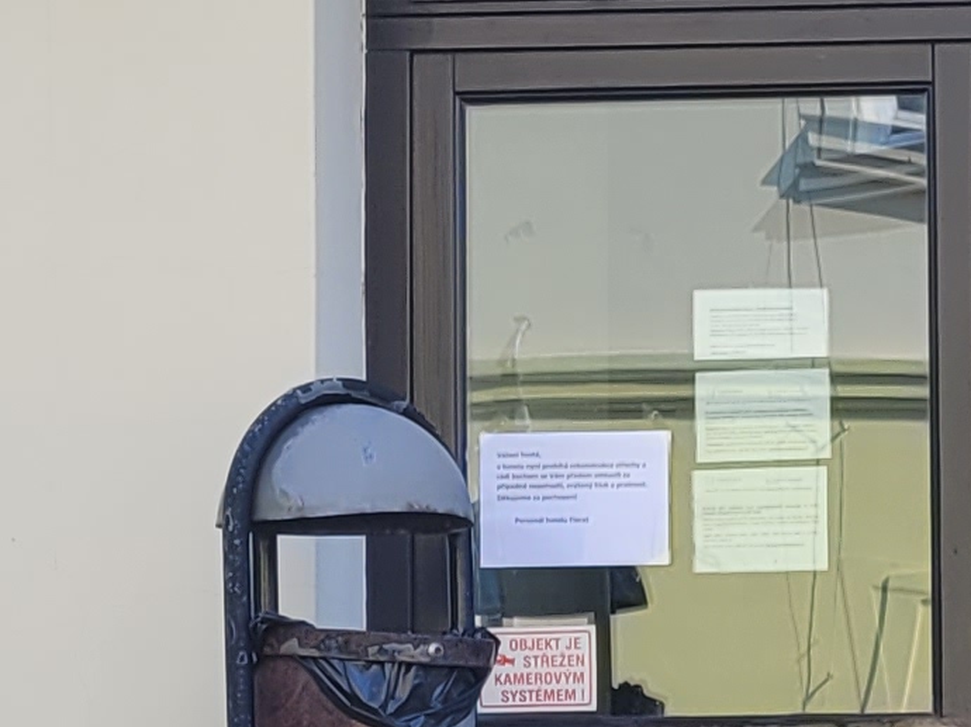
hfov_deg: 12.7
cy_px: 773
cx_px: 1137
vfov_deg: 9.7
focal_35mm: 152
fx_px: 4262
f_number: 1.8
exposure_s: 1/854
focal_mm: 5.4
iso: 40
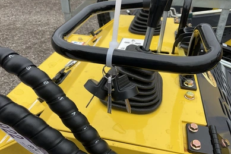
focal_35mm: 31
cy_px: 71
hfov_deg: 60.3
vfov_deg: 42.3
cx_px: 114
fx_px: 199
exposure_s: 1/556
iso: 25
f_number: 1.8
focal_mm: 3
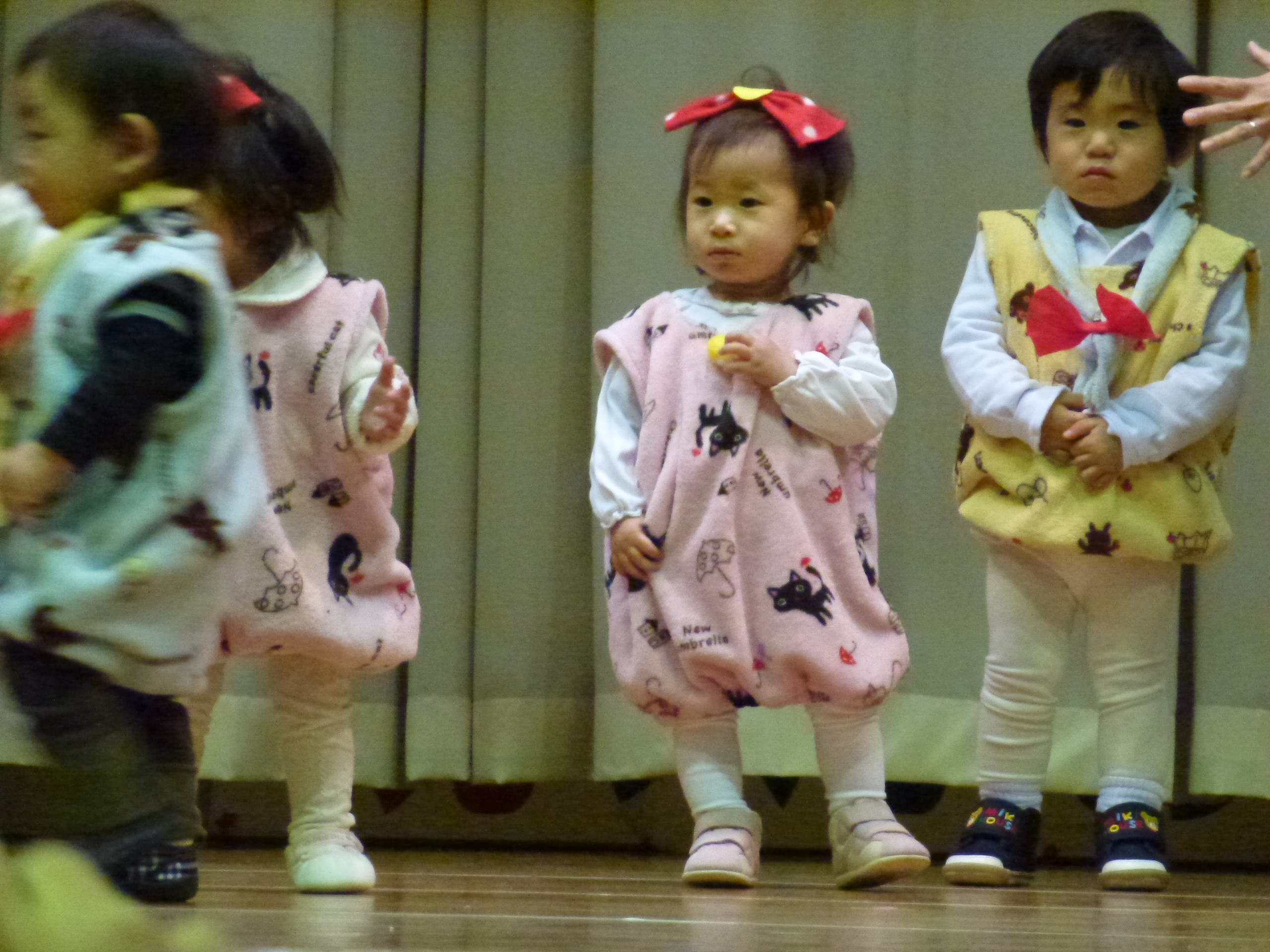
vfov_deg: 6.0
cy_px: 476
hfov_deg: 8.0
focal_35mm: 249
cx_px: 635
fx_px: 9135
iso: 1600
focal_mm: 44.5
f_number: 5.6
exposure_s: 1/40
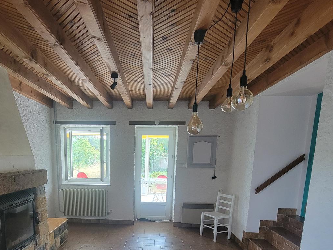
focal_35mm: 22
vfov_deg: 57.2
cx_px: 132
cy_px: 195
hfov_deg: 75.5
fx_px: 212
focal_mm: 2.2
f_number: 2.2
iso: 400
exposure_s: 1/60
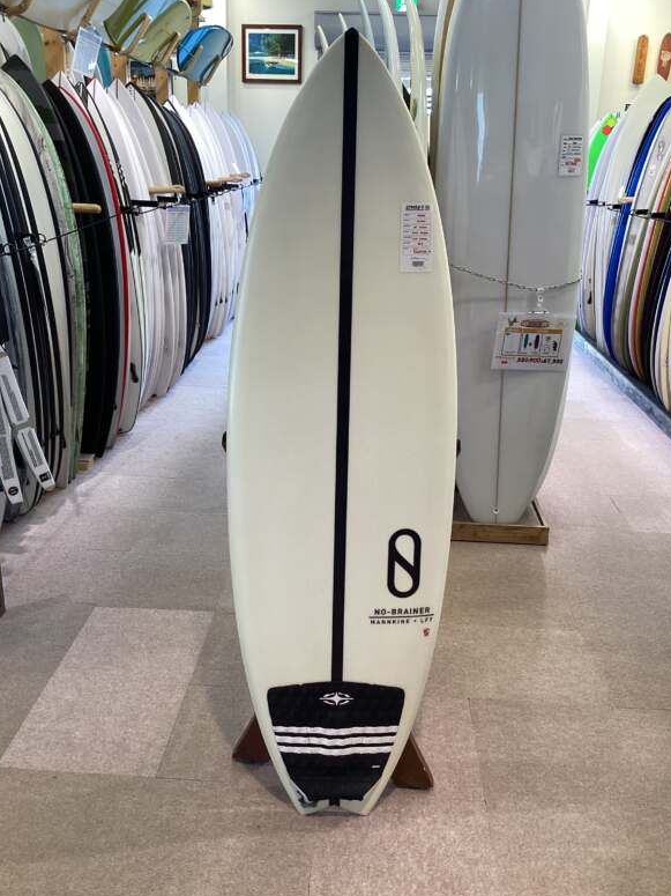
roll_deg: -0.8
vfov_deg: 56.8
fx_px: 827
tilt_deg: -20.6
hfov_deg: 44.1
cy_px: 440
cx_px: 337
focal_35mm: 32
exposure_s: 1/50
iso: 50
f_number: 2.4
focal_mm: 3.3
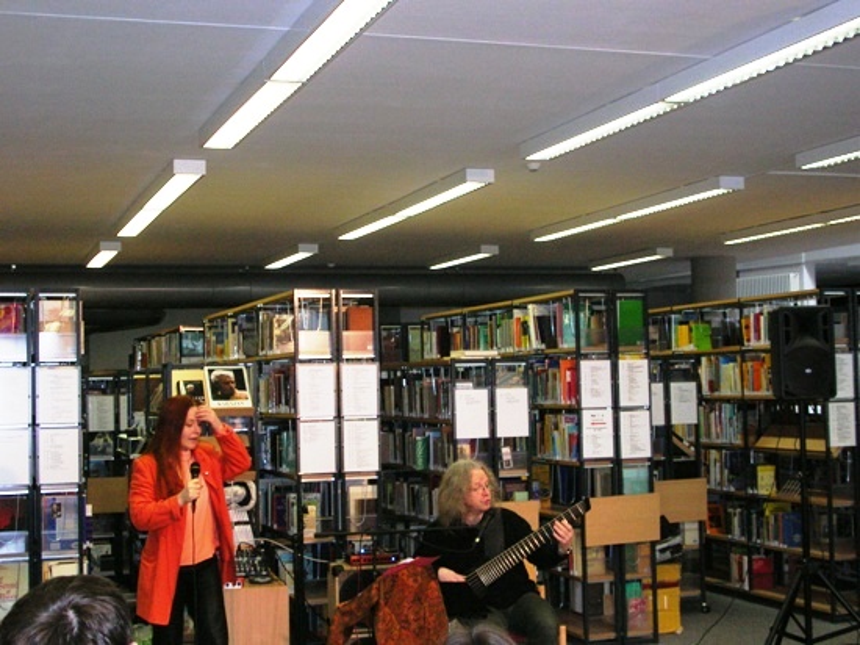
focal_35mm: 54
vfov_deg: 27.0
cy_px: 322
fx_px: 1341
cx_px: 430
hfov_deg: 35.6
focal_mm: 9.1
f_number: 3.4
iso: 127
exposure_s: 1/60.1
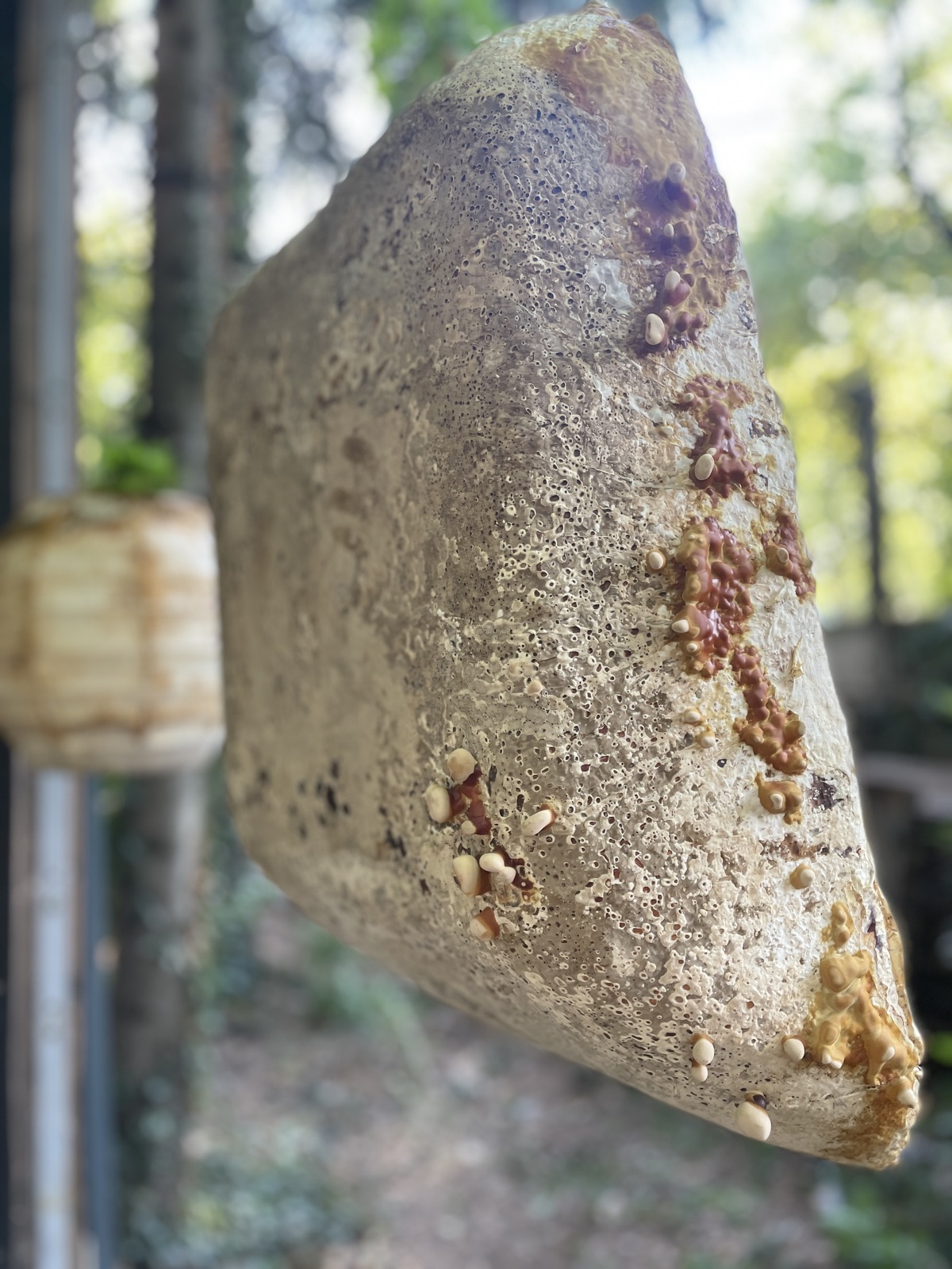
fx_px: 953
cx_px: 476
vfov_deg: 67.3
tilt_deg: +2.4
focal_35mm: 26
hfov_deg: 53.1
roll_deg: +1.8
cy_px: 634
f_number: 1.6
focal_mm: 4.2
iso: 64
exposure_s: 1/121
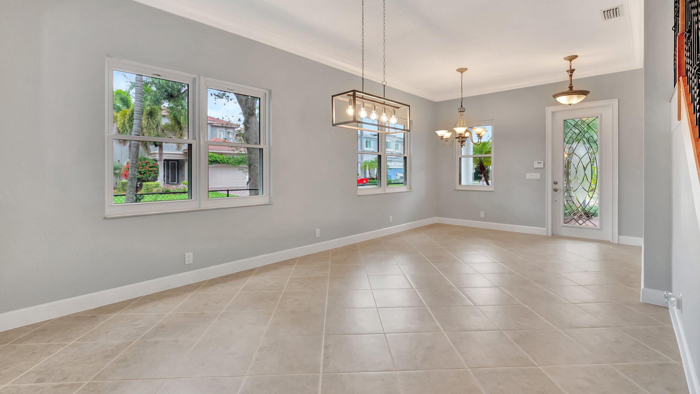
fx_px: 297
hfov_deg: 99.4
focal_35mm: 16
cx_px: 354
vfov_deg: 67.0
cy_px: 182
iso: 640
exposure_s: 1/13
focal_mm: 10
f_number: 8
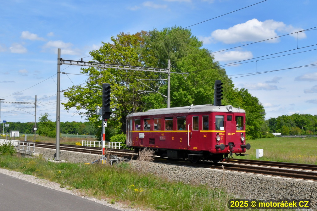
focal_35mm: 36
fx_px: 317
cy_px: 106
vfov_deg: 36.8
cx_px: 158
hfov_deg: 53.2
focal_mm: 24
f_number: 16
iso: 500
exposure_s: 1/500
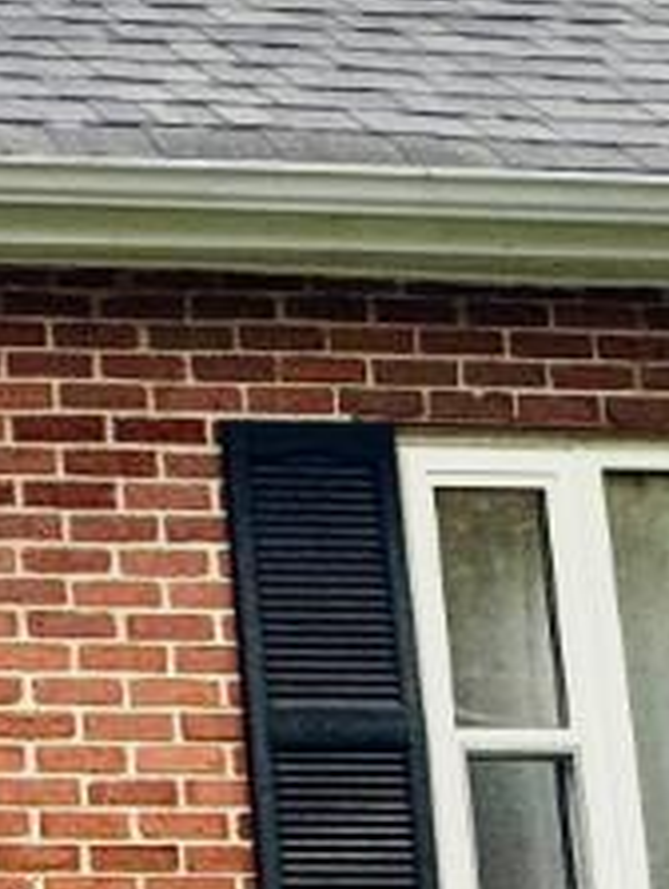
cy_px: 433
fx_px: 2415
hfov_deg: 12.5
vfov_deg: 20.8
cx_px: -920
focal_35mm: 94
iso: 125
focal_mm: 2.22
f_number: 2.2
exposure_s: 1/99
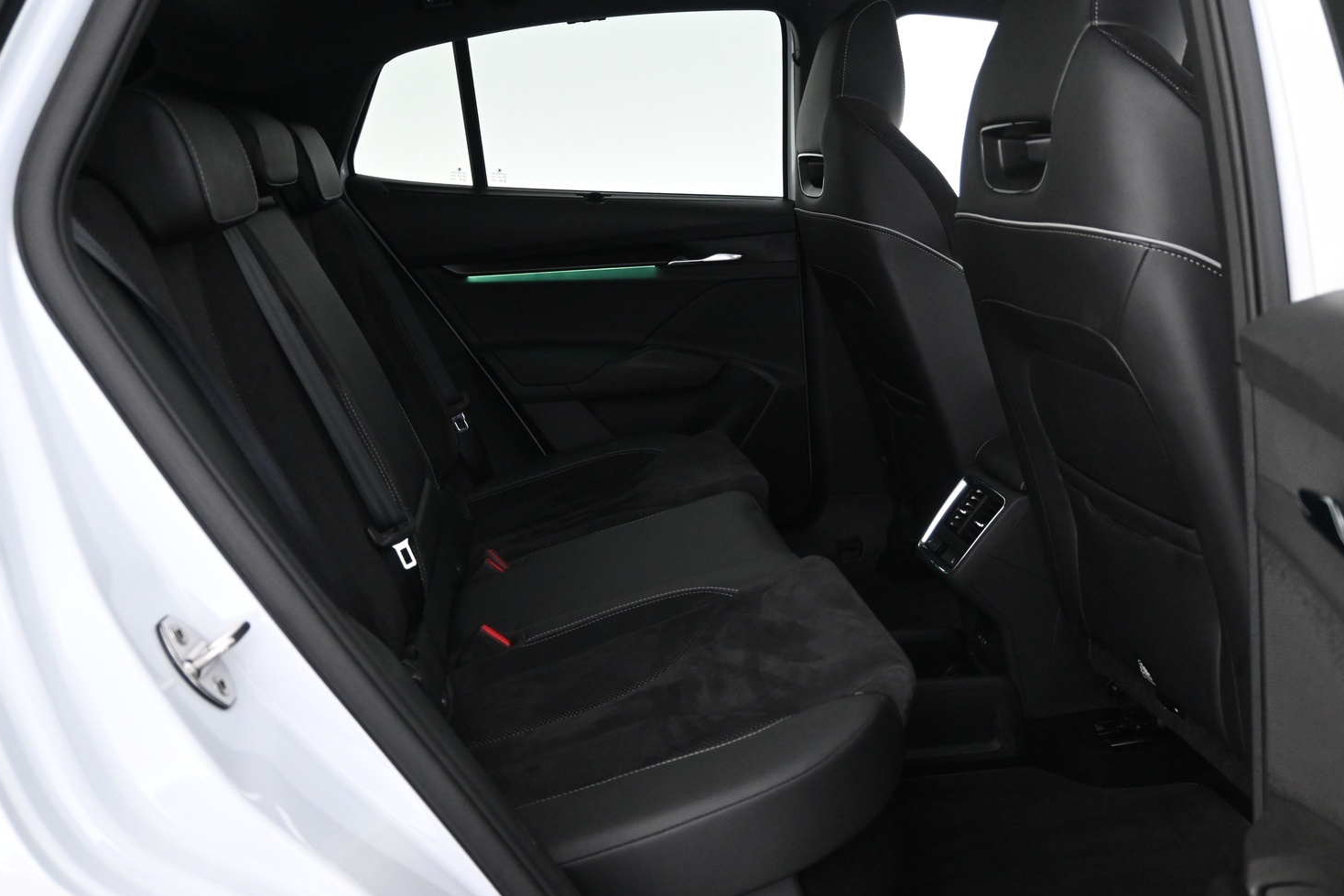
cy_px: 428
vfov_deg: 40.8
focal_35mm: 32
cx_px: 714
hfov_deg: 58.2
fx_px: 1205
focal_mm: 19.5
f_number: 3.8
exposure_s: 1/30
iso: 2800
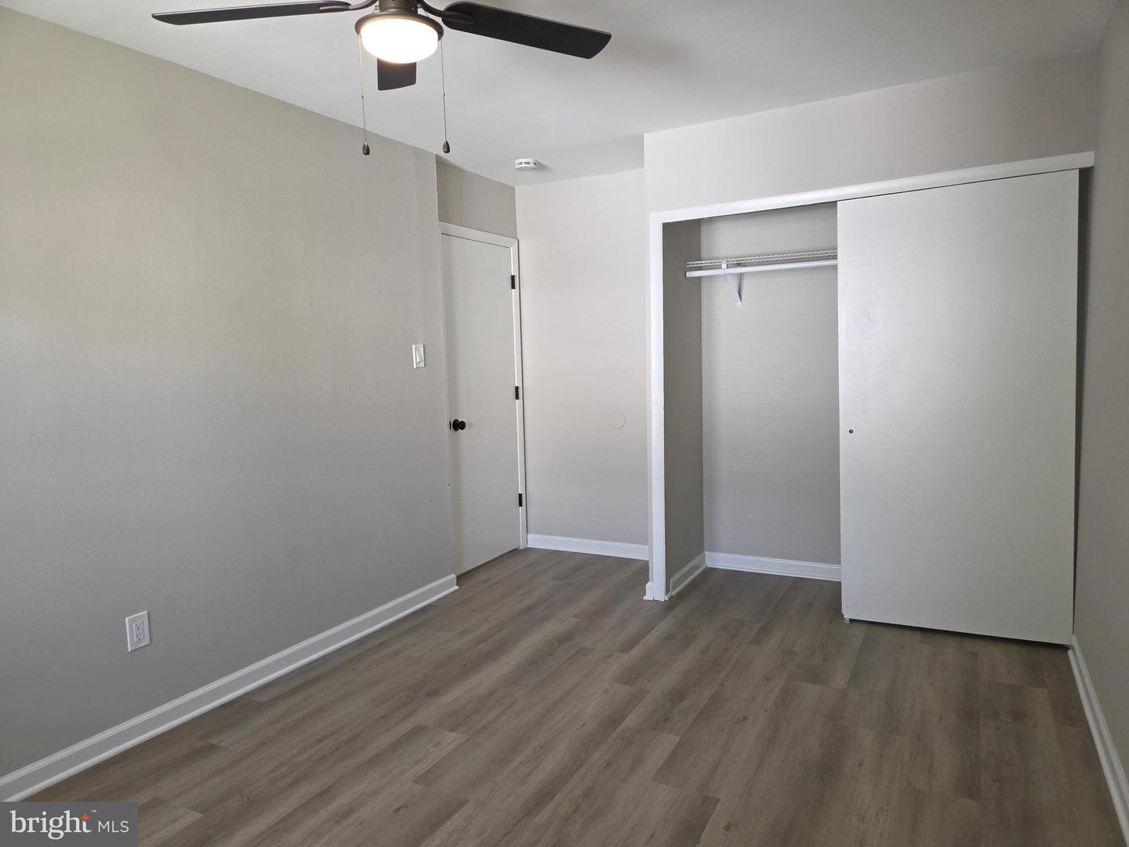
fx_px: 750
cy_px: 424
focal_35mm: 23
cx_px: 564
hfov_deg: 73.9
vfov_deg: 58.9
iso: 125
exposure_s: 1/60
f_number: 1.8
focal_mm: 5.4
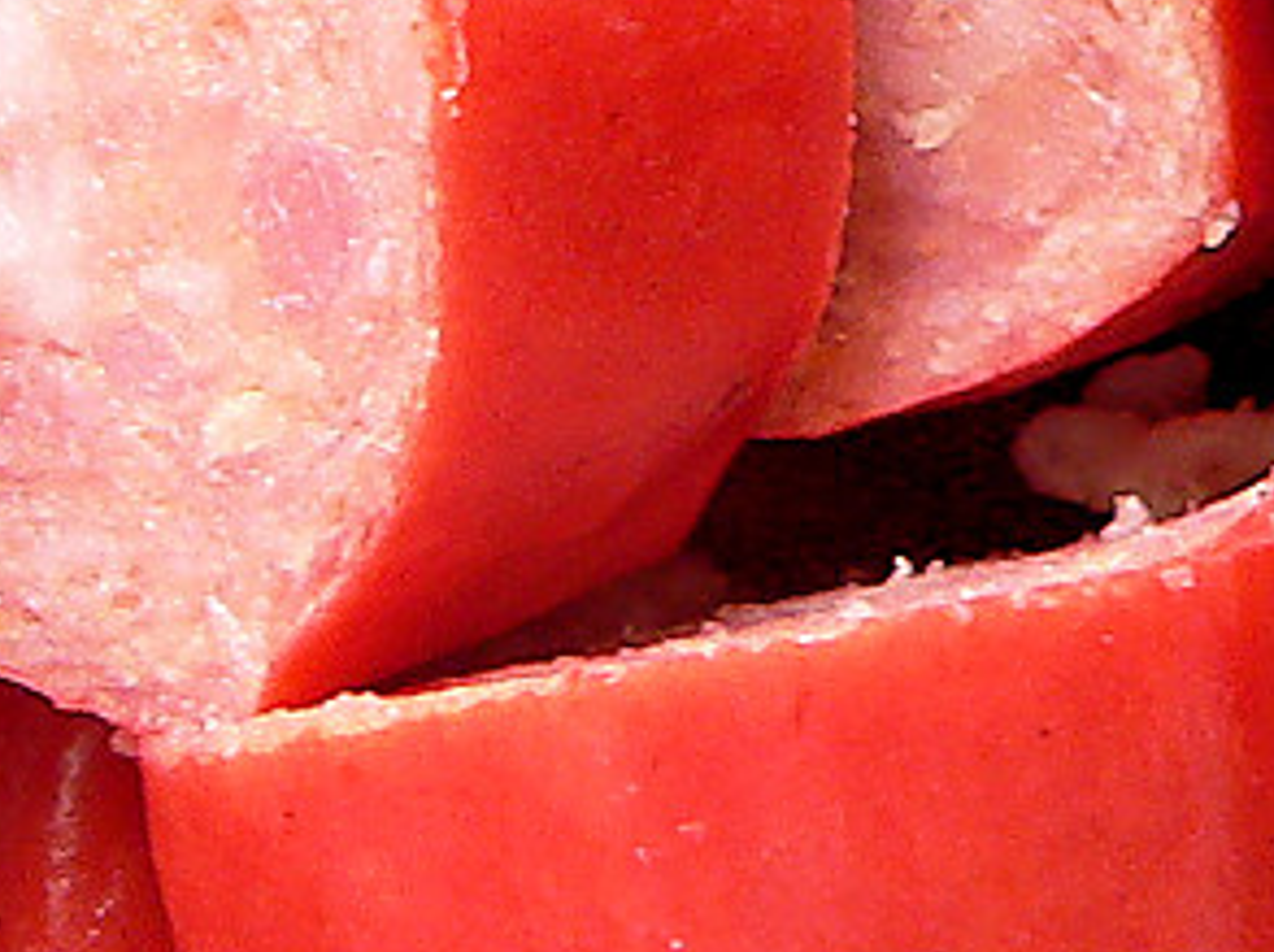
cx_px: 417
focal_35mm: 126
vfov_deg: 11.1
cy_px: -661
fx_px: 4632
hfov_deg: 15.6
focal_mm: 6
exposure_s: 1/40
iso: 100
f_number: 2.8
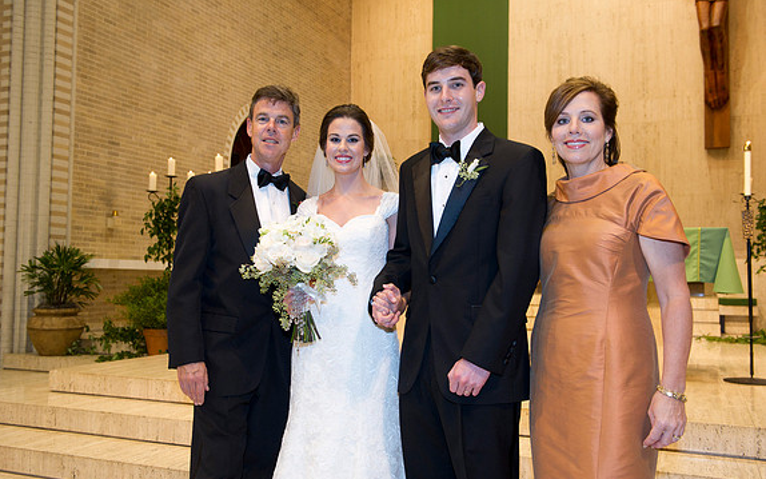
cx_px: 380
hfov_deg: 55.3
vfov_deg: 36.3
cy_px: 233
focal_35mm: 35
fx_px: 731
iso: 1600
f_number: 5
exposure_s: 1/60
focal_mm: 34
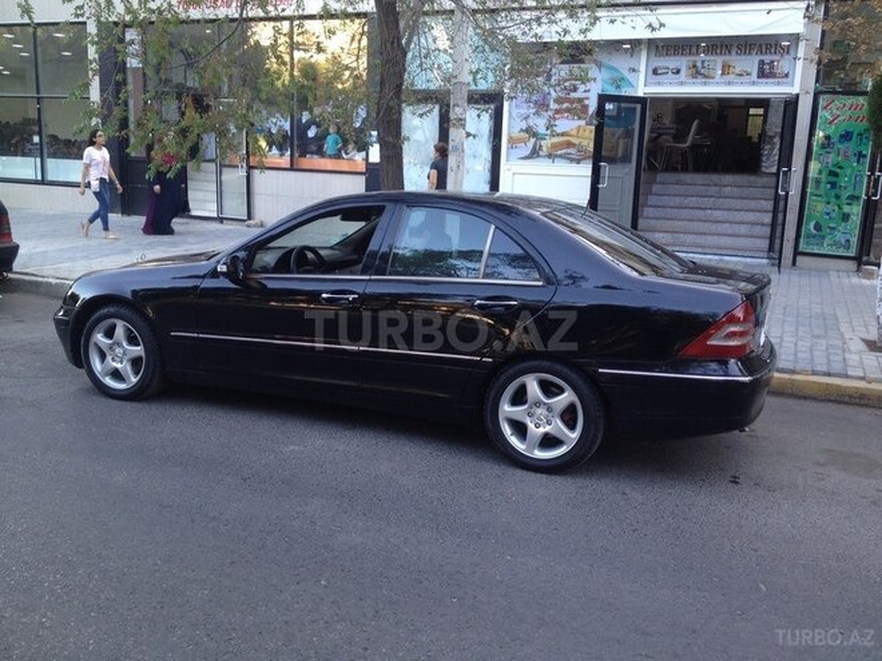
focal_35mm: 35
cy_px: 330
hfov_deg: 52.6
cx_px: 441
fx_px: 892
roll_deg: -2.6
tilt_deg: -14.5
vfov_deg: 40.7
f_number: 2.4
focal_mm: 4.28
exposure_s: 1/60
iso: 50
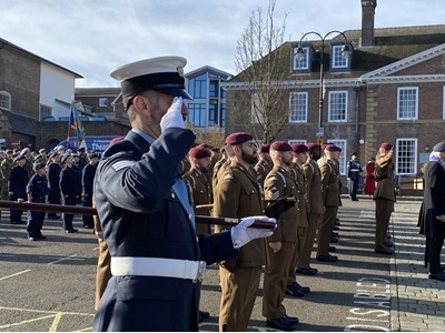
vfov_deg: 53.1
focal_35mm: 26
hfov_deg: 67.3
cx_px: 222
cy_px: 166
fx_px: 334
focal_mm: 4.25
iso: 32
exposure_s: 1/1866
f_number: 1.8
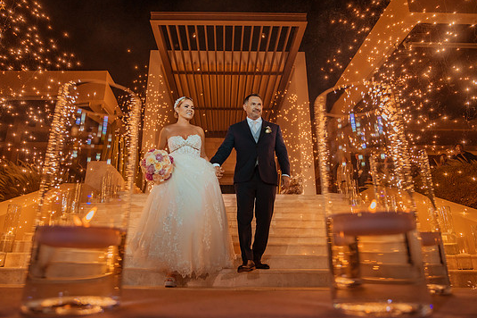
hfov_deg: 69.4
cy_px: 146
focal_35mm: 26
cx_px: 228
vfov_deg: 49.5
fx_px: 344
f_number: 4
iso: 1250
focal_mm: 24
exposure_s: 1/640
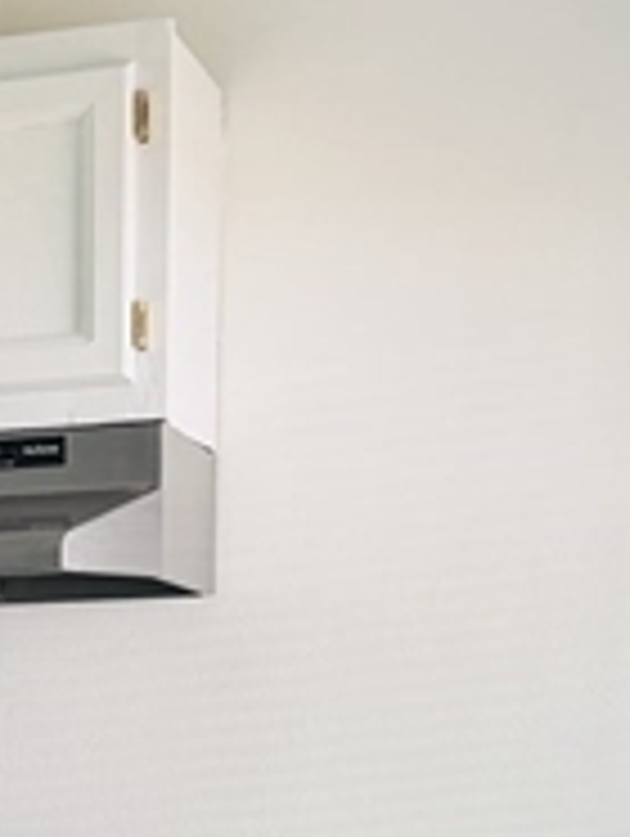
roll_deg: +1.2
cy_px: 1004
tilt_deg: -3.6
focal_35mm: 99
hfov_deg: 14.3
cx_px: -212
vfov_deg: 18.7
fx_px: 2397
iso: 200
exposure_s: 1/121
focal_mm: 6.76
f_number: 1.78
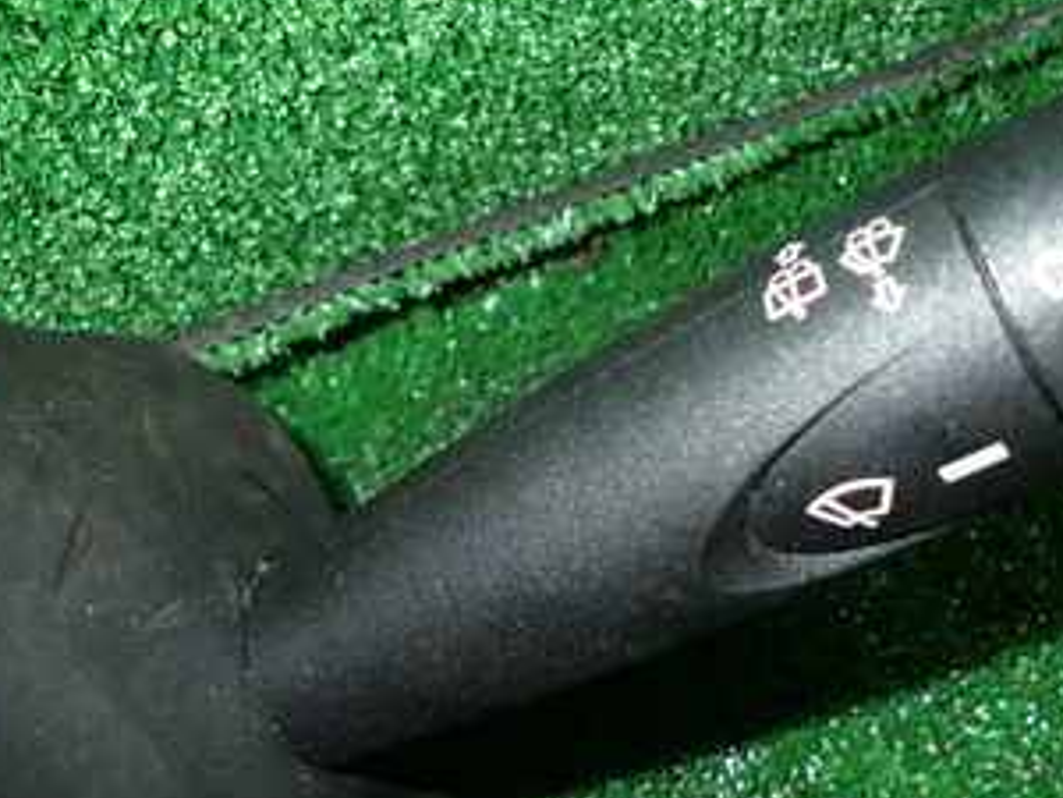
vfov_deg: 28.8
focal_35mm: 50
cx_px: 900
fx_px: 1535
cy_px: 234
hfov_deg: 36.4
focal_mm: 4.5
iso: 200
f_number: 5.6
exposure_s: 1/30
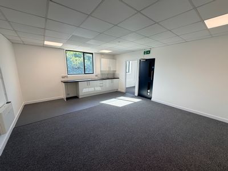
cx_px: 114
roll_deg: +0.2
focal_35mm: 14
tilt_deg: -9.6
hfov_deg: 102.1
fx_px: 92
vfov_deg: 85.7
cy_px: 86
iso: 50
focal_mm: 2.22
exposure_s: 1/100
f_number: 2.2
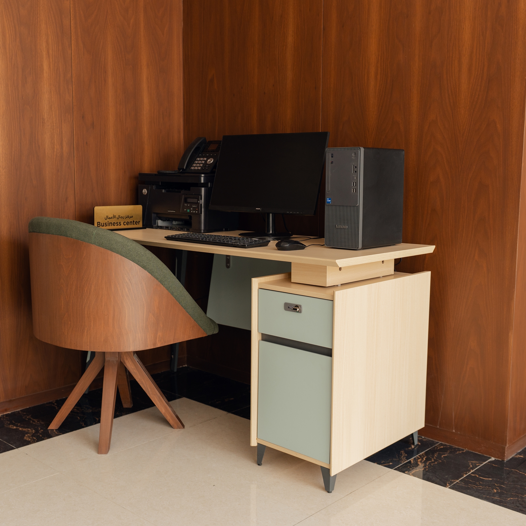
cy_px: 266
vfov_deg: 41.9
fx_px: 688
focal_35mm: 40
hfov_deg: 41.9
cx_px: 266
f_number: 3.5
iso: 320
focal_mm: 31
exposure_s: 1/160
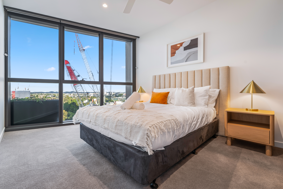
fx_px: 118
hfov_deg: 100.4
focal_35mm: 15
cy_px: 94
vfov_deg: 77.3
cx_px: 142
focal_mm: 15
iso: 200
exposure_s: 1/5
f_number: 8
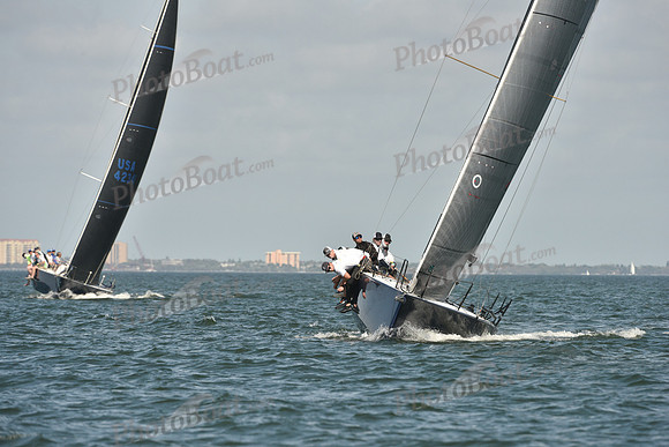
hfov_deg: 5.2
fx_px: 7435
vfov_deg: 3.4
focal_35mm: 400
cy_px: 224
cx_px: 334
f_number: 9
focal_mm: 400
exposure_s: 1/1250
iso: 400
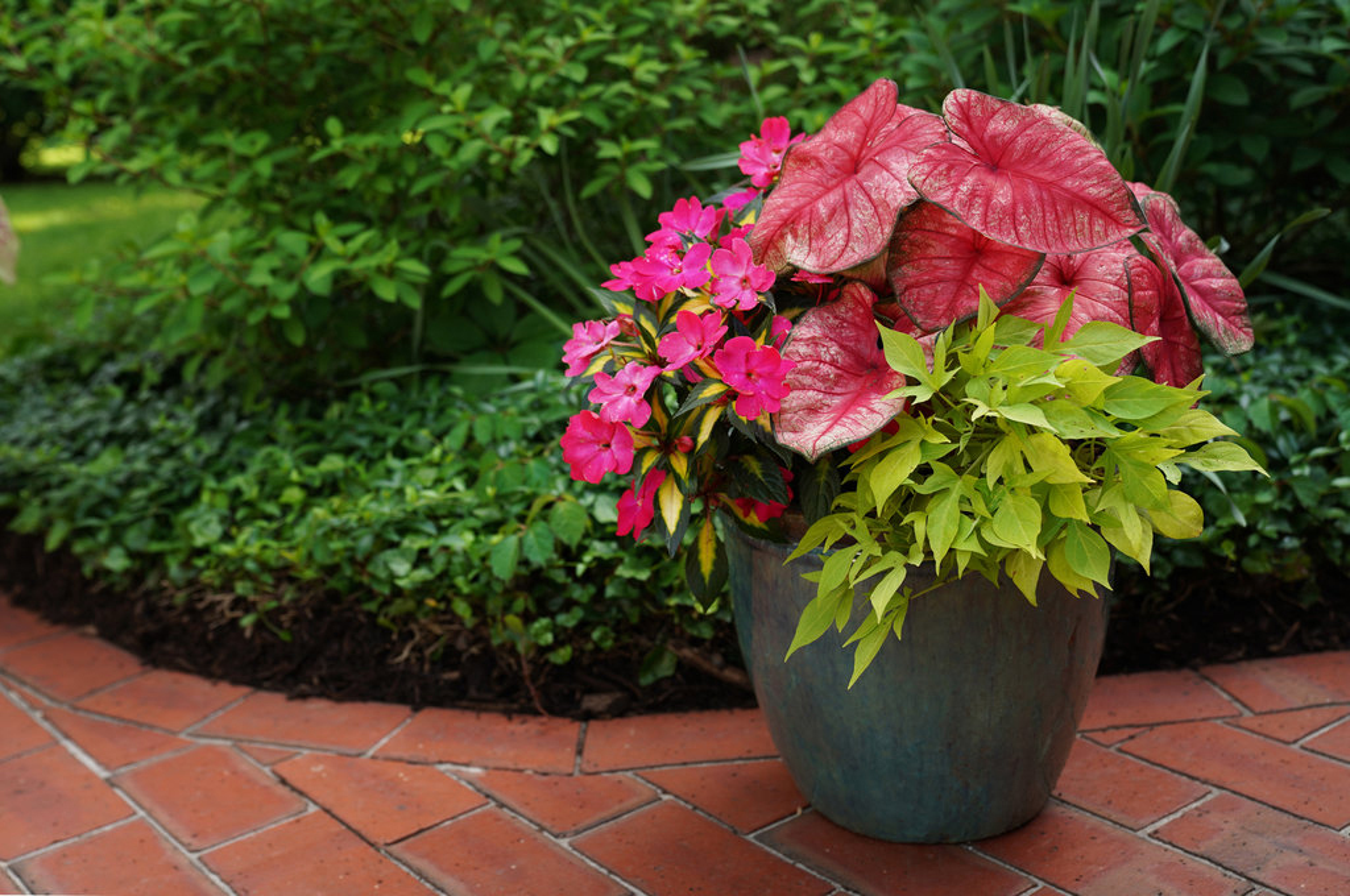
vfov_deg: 32.5
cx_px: 675
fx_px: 1536
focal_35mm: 41
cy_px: 448
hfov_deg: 47.5
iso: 160
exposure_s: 1/160
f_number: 4
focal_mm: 41
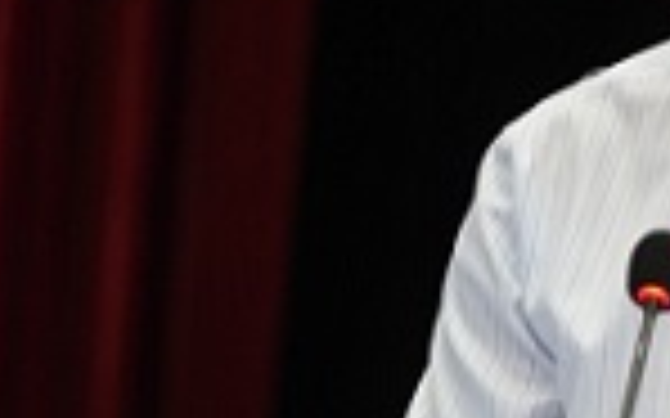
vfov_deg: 1.5
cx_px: 643
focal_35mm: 883
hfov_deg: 2.4
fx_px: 16117
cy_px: 267
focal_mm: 198
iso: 2000
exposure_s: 1/200
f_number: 2.8
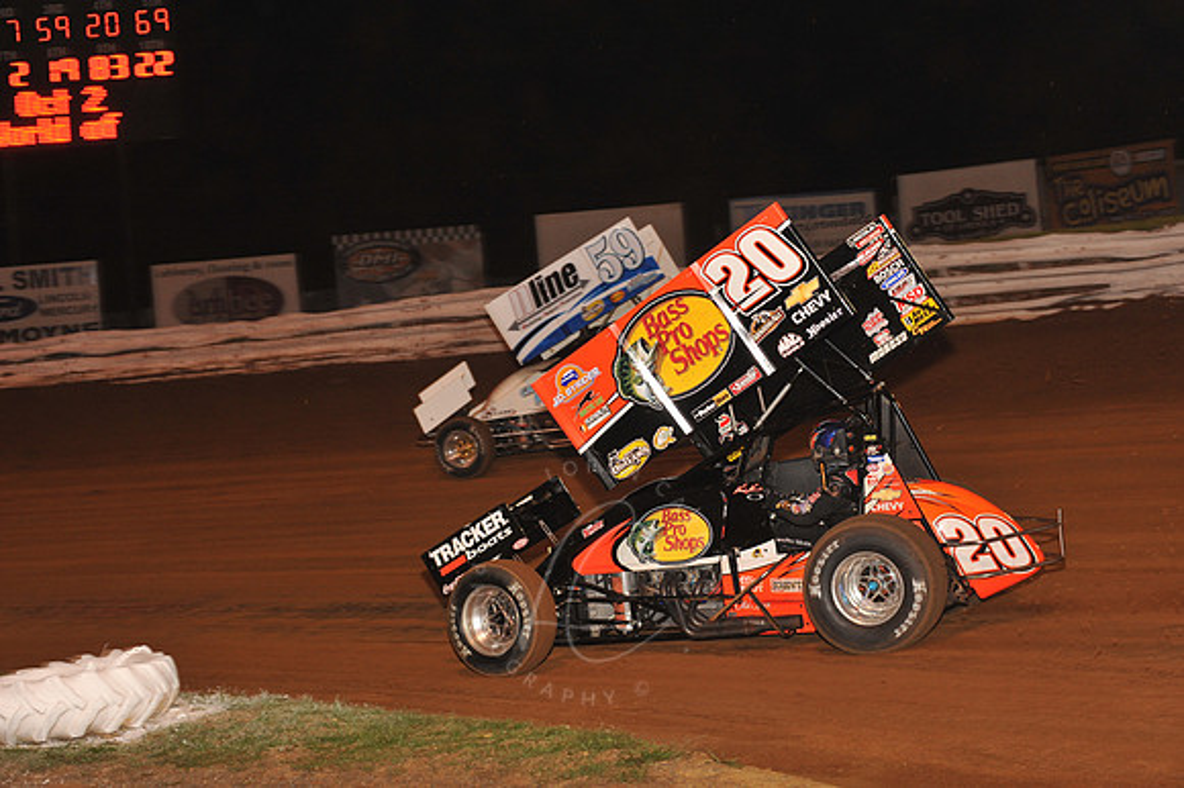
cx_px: 592
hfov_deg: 22.2
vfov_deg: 14.8
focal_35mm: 92
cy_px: 394
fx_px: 3024
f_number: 6.3
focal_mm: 92
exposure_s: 1/320
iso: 1250
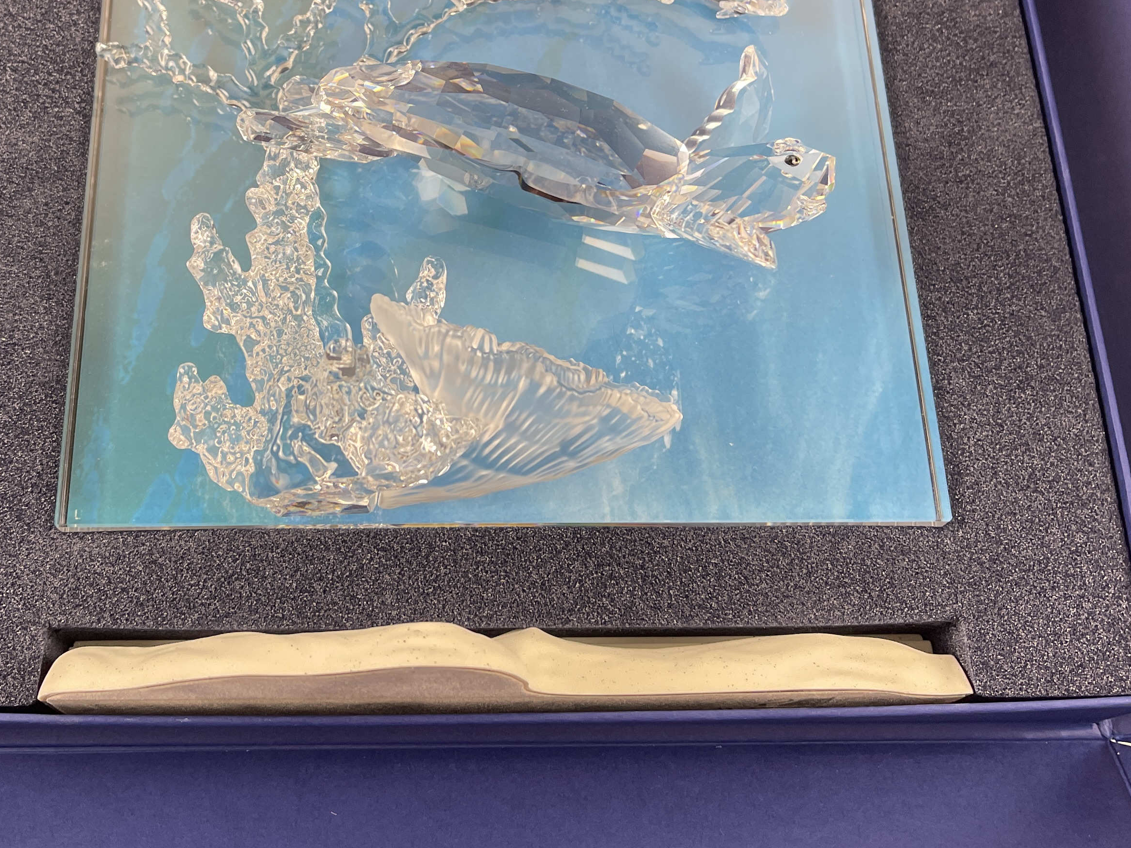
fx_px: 1405
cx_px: 422
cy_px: 265
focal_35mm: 43
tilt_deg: -67.2
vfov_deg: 33.2
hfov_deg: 43.5
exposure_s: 1/100
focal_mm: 5.1
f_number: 1.6
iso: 80
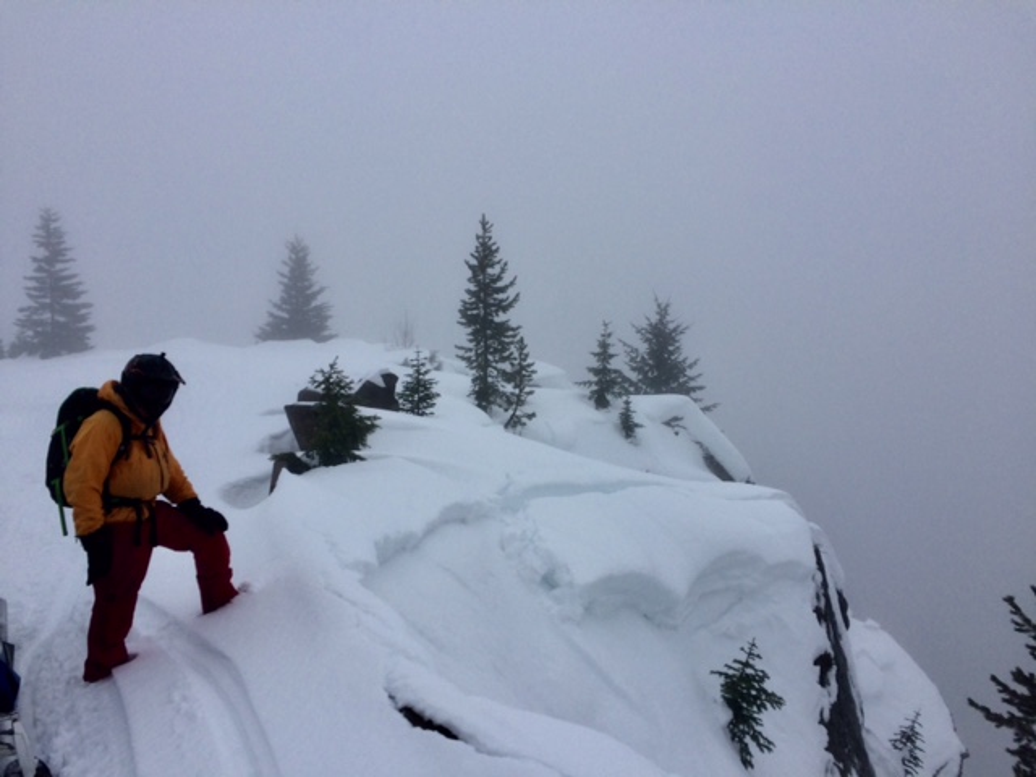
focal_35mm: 29
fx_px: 868
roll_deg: +1.5
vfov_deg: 48.2
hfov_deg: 61.7
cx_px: 518
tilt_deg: -6.6
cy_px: 388
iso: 32
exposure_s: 1/519
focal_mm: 4.15
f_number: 2.2
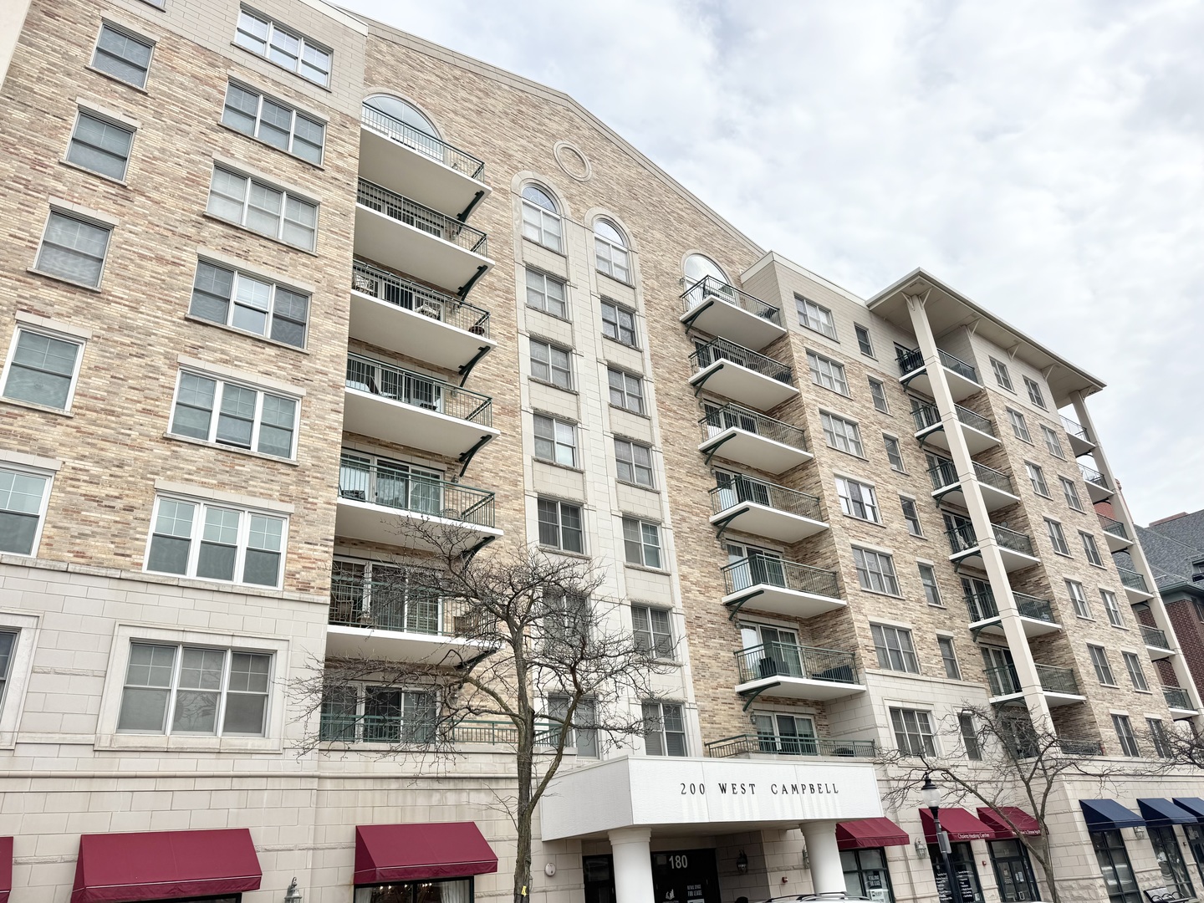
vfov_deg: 56.8
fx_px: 835
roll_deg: +5.8
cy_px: 452
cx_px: 602
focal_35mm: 24
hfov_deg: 71.6
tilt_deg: +26.8
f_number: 1.78
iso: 80
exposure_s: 1/3597
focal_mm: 6.76
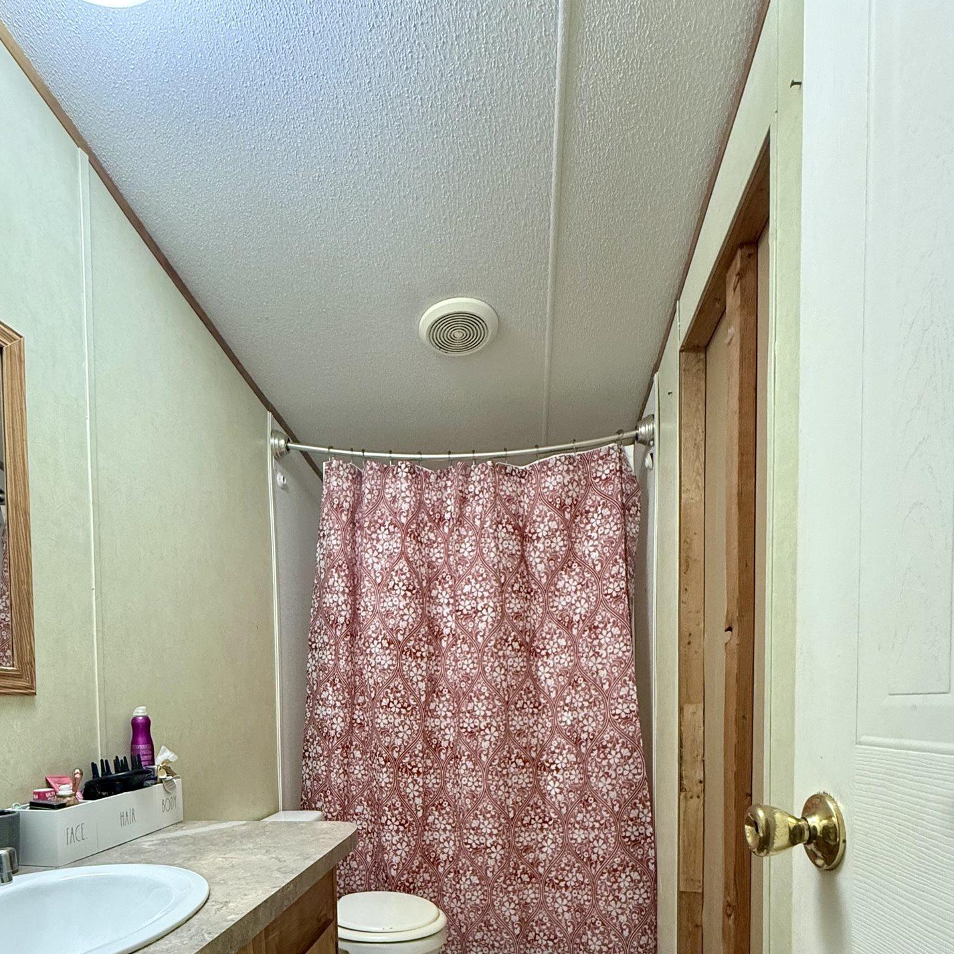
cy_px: 732
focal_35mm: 20
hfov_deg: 74.3
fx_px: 624
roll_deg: +0.5
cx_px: 401
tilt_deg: -2.4
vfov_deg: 69.2
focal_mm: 2.22
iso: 400
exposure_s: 1/60
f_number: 2.2
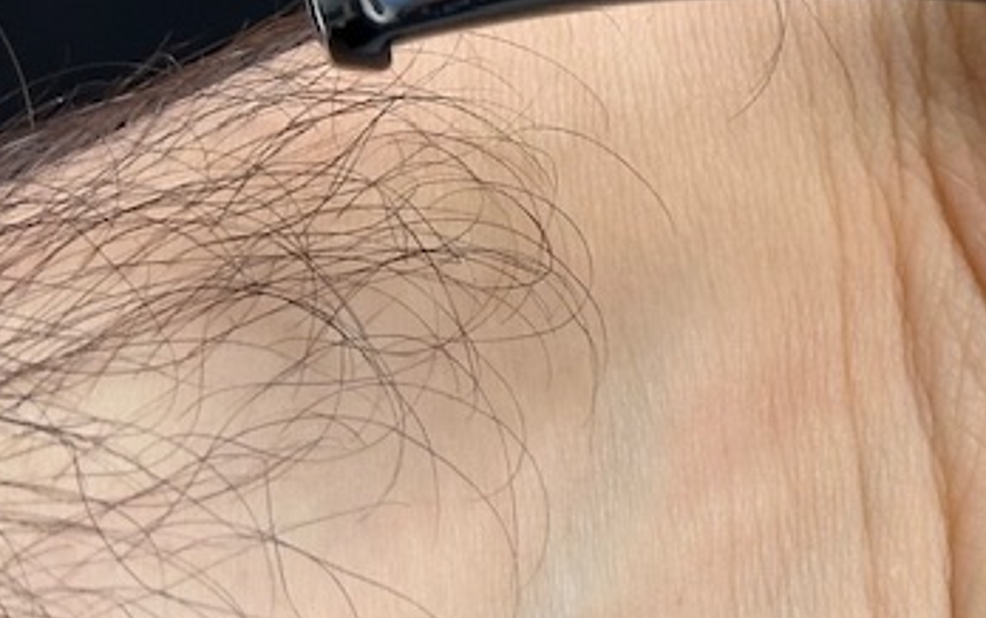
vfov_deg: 6.9
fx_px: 5028
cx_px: 1771
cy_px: -232
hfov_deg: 10.5
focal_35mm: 187
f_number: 1.78
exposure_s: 1/469
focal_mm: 6.86
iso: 64
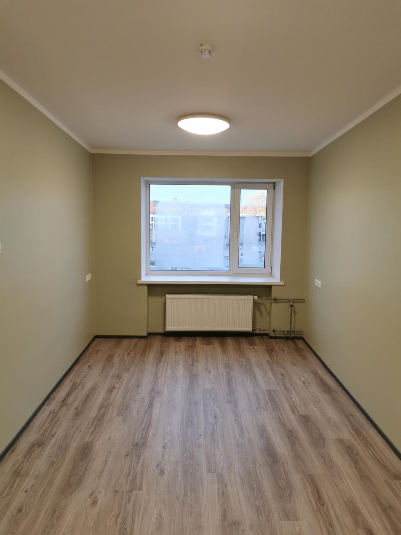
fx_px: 417
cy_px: 268
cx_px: 200
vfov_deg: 65.3
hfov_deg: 51.4
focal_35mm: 27
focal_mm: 5.56
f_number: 1.6
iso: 100
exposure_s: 1/127
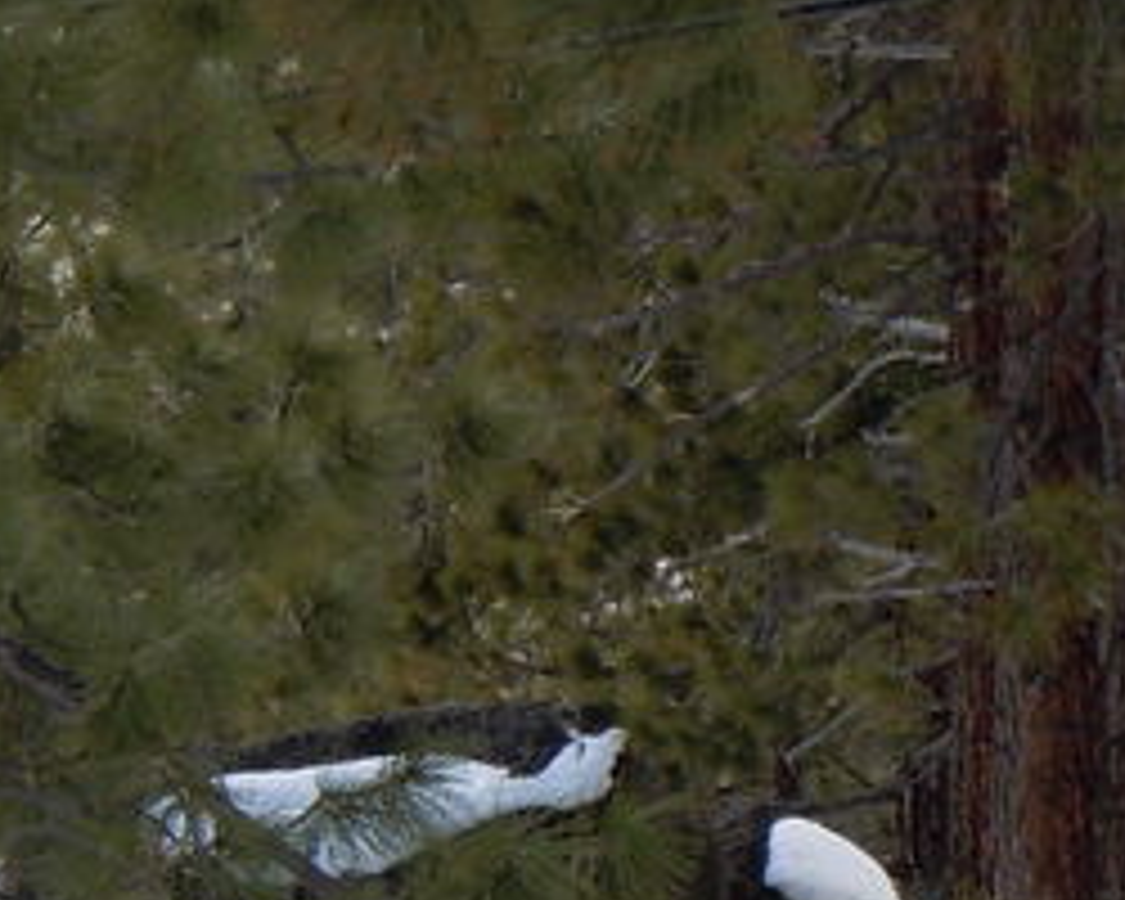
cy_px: 1305
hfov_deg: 5.3
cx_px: -626
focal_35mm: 362
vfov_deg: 4.3
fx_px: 12053
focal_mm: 20.9
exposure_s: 1/125
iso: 100
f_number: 4.6
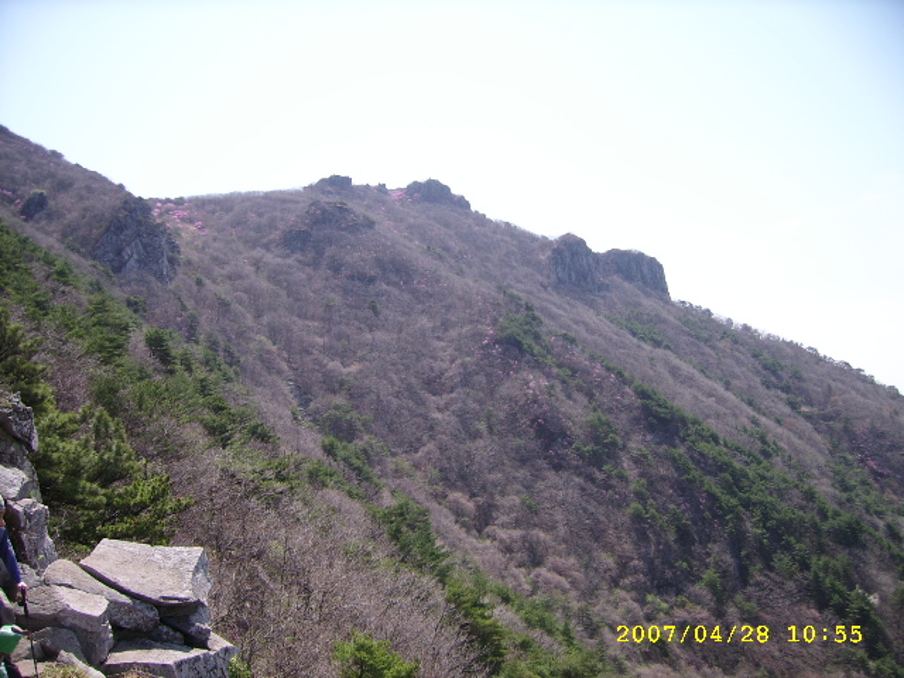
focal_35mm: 35
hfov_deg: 52.6
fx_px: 914
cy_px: 339
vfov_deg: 40.7
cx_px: 452
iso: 50
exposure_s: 1/594
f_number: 2.8
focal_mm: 5.95
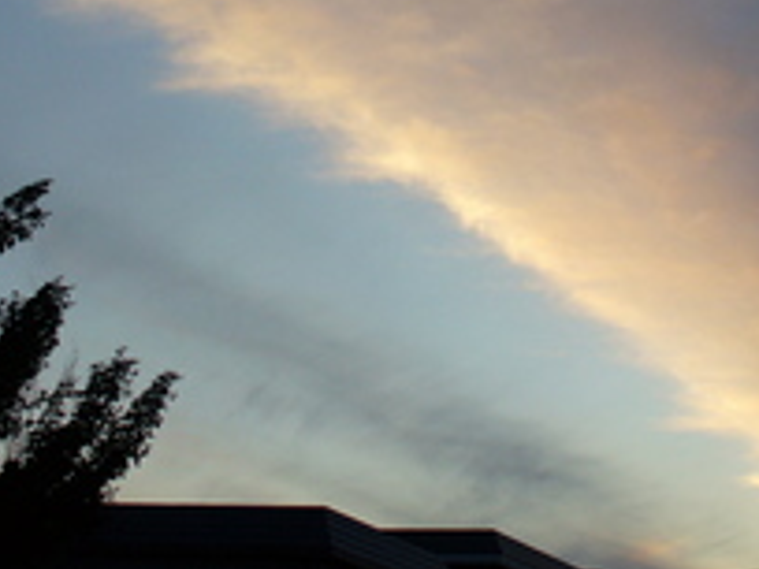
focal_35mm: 76
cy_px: 110
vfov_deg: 19.2
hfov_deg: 25.5
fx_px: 1666
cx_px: 506
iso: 80
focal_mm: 6.1
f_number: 2.8
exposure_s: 1/320
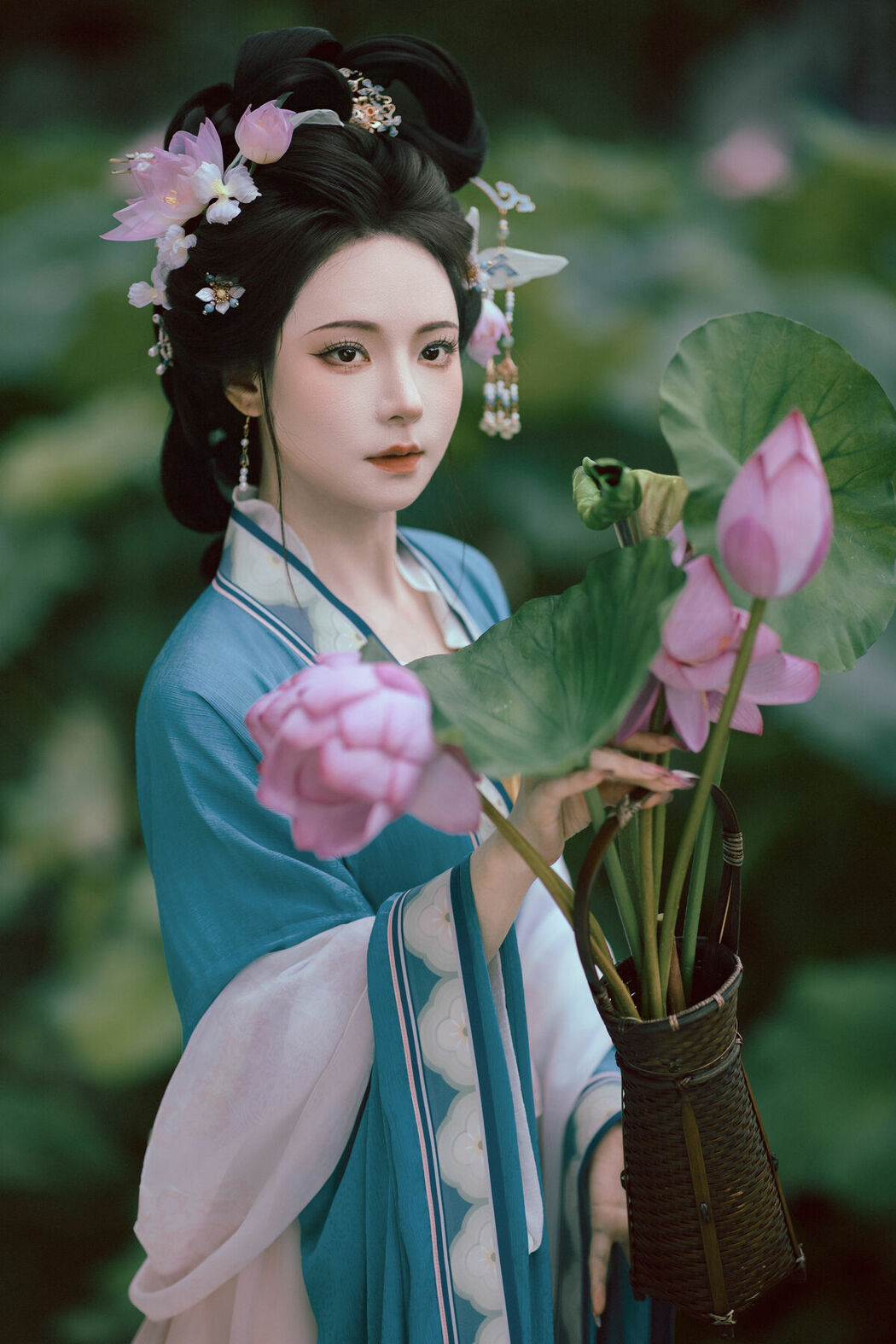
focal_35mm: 85
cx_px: 448
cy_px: 672
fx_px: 3173
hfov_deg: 16.1
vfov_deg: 23.9
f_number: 1.8
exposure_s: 1/800
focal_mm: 85
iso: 100
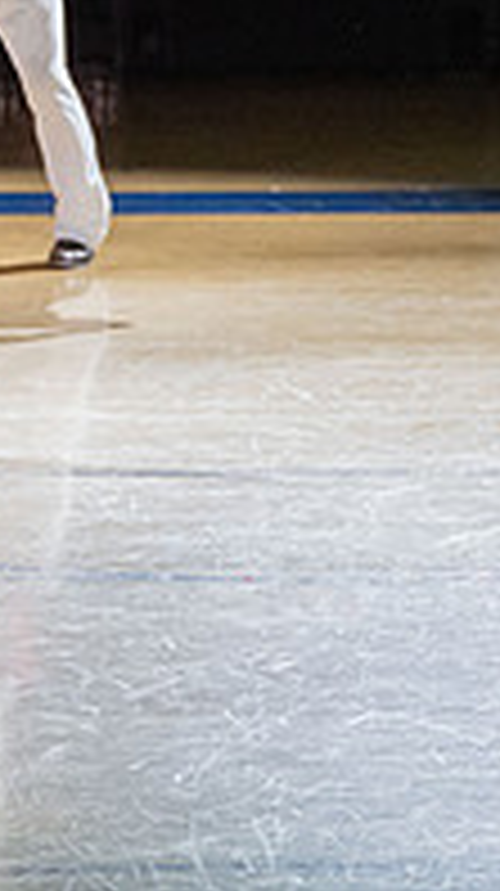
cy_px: 25
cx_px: -667
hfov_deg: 2.0
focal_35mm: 615
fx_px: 14533
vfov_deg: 3.5
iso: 5000
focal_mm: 200
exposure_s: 1/800
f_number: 3.5
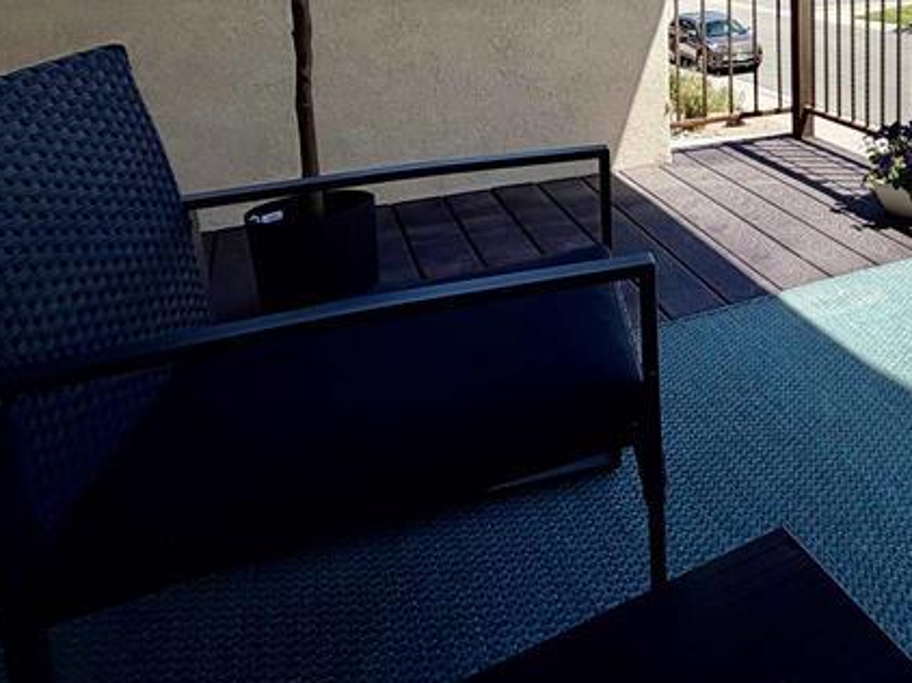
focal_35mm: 34
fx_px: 895
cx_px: 990
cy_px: 52
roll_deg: -1.0
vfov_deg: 38.5
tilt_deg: -7.7
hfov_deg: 42.9
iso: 20
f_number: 2.2
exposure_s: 1/770
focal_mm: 2.22
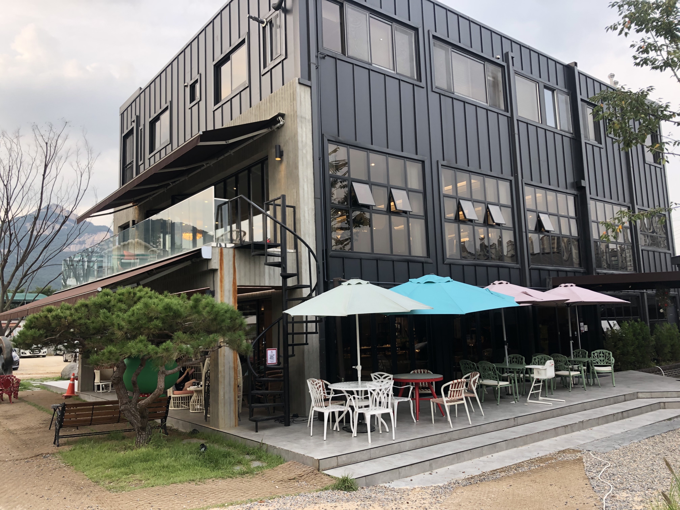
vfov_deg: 49.7
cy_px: 255
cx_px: 340
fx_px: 550
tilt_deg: +8.9
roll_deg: +1.6
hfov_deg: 63.4
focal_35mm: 28
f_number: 1.8
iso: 25
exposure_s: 1/120
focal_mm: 4
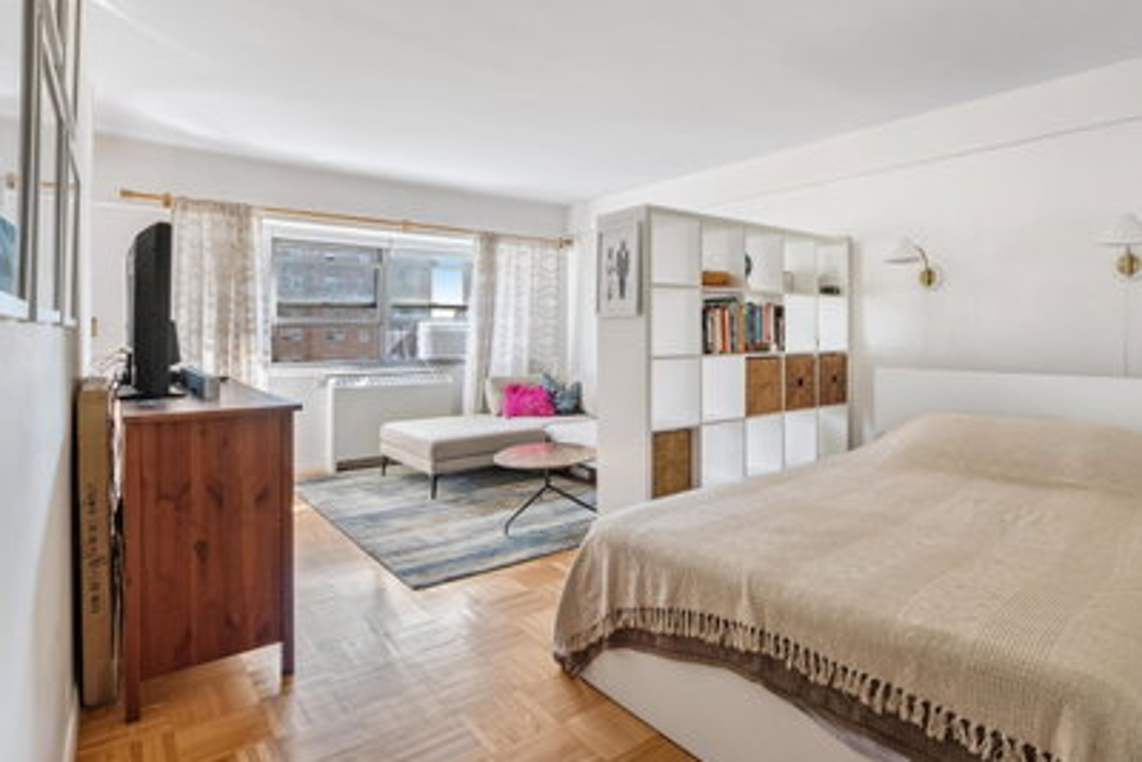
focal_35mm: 18
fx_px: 571
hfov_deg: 89.7
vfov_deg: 67.2
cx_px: 631
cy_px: 340
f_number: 8
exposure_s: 1/4
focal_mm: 10
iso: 200
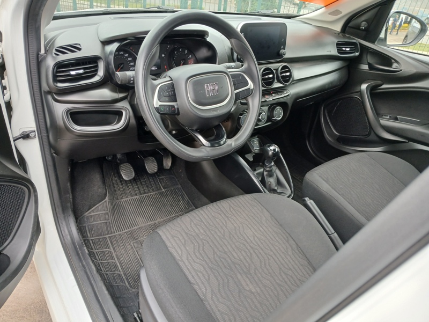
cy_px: 161
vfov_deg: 53.1
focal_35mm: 26
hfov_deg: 67.3
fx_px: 322
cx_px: 214
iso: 100
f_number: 1.8
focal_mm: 3.98
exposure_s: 1/60
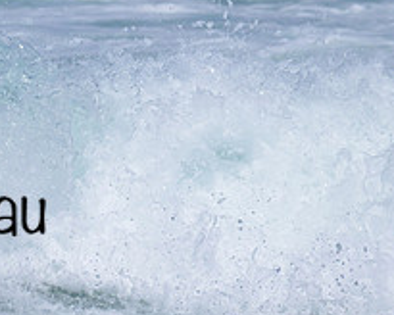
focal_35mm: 1612
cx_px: -256
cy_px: 191
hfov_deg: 1.2
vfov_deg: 1.0
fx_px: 18797
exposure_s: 1/2000
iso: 400
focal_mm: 450
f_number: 11
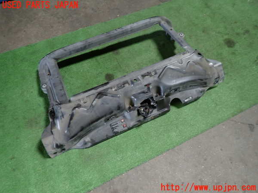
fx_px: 186
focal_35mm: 25
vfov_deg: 54.9
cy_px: 96
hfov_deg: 69.4
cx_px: 129
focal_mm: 4.5
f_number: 2
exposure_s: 1/40
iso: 200
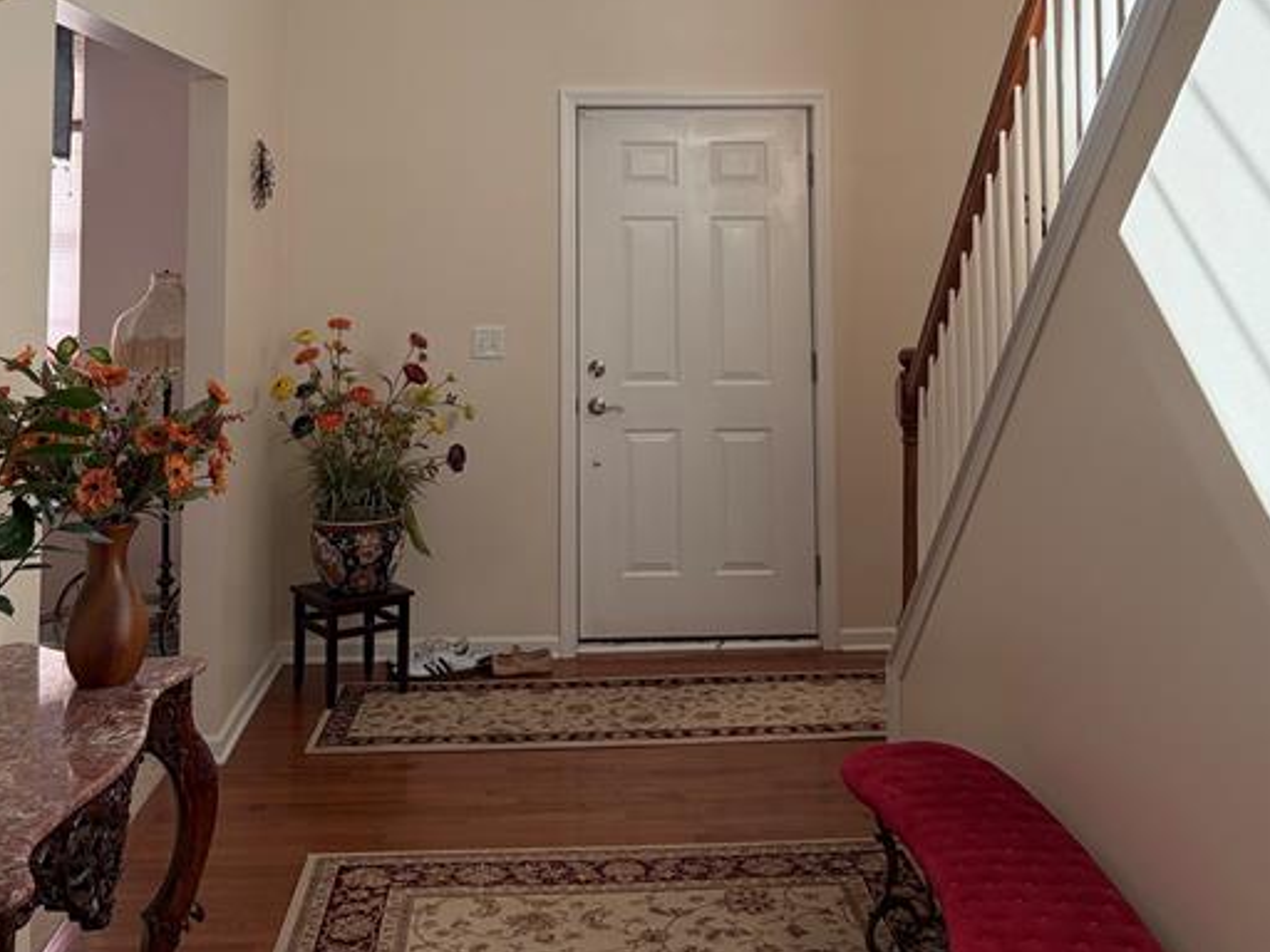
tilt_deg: +5.2
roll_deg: +0.5
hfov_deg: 47.8
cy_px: 129
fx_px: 1431
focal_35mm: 39
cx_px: 605
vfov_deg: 35.1
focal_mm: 5.96
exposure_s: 1/194
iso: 64
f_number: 1.6
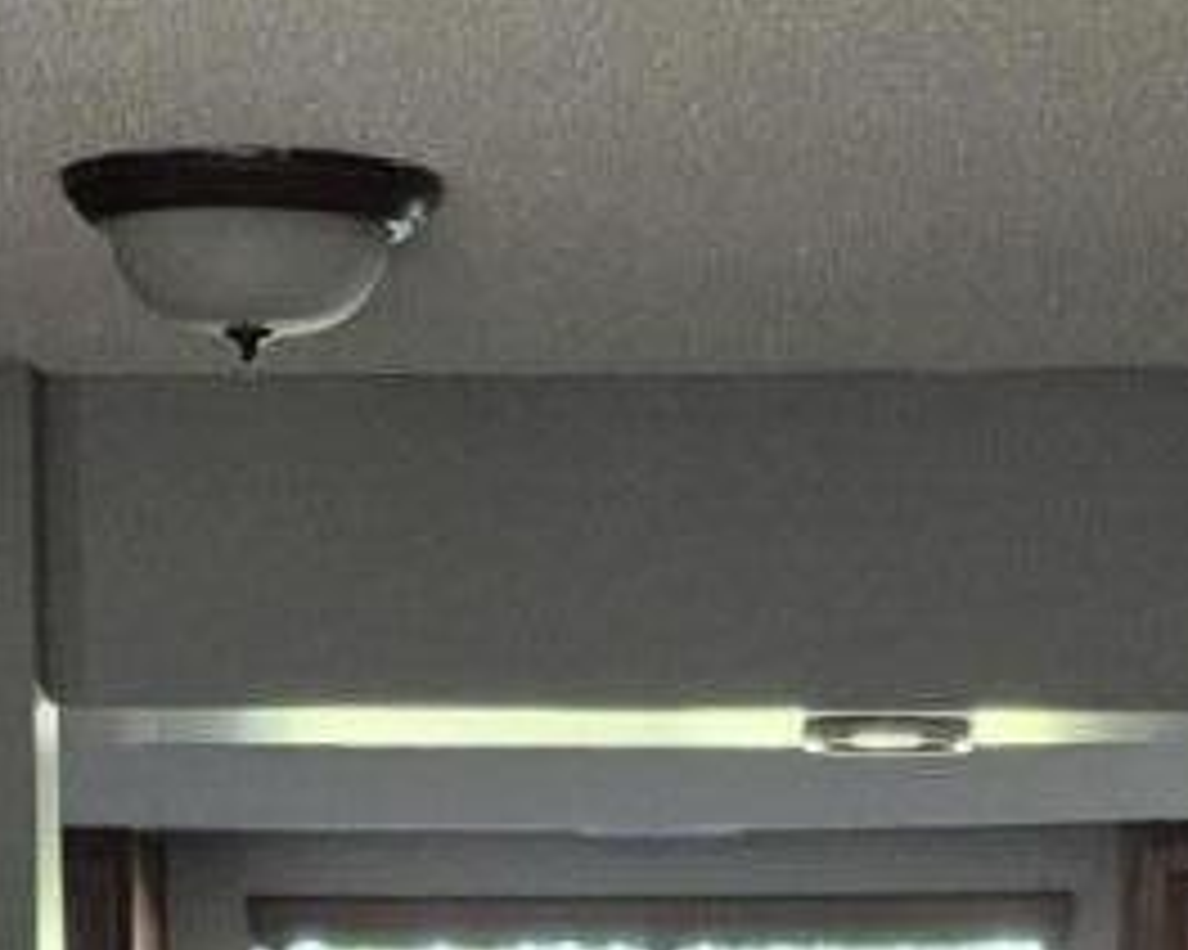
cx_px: 670
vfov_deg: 7.8
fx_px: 5975
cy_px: 2949
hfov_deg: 11.4
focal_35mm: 170
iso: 400
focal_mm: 5.4
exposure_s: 1/120
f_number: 1.8
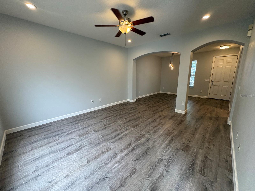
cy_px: 96
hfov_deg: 102.1
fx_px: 103
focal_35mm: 14
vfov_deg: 85.7
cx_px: 128
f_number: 2.2
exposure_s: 1/120
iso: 200
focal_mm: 2.22
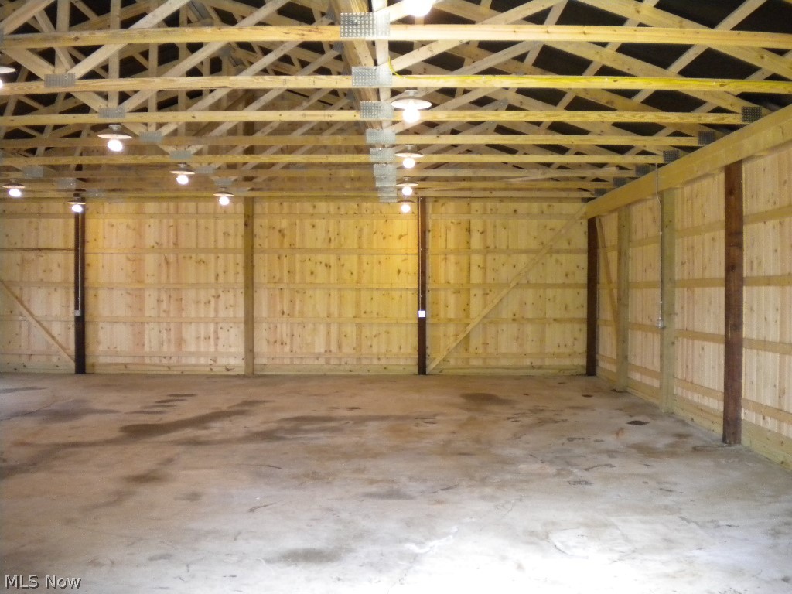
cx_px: 396
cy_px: 297
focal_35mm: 35
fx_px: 801
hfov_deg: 52.6
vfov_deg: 40.7
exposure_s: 1/63.6
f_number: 3.1
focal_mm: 6.3
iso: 400
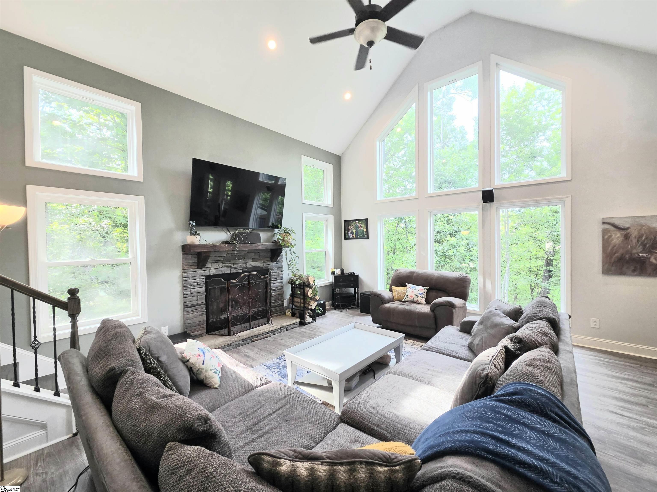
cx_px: 328
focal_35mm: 13
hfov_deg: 106.2
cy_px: 246
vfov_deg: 89.9
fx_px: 247
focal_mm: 2.2
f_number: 2.2
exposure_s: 1/120
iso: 160
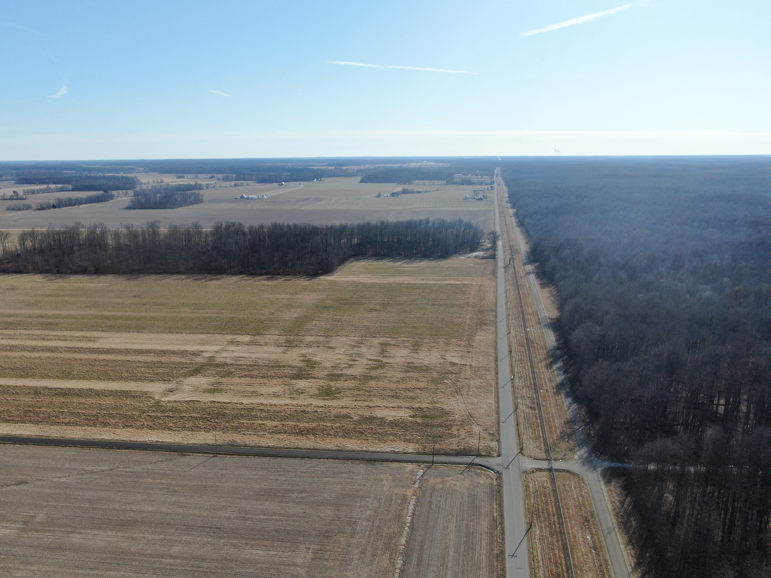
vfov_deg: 48.0
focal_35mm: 29
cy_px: 343
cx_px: 308
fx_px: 646
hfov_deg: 61.1
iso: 100
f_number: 2.8
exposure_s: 1/1600
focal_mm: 4.39
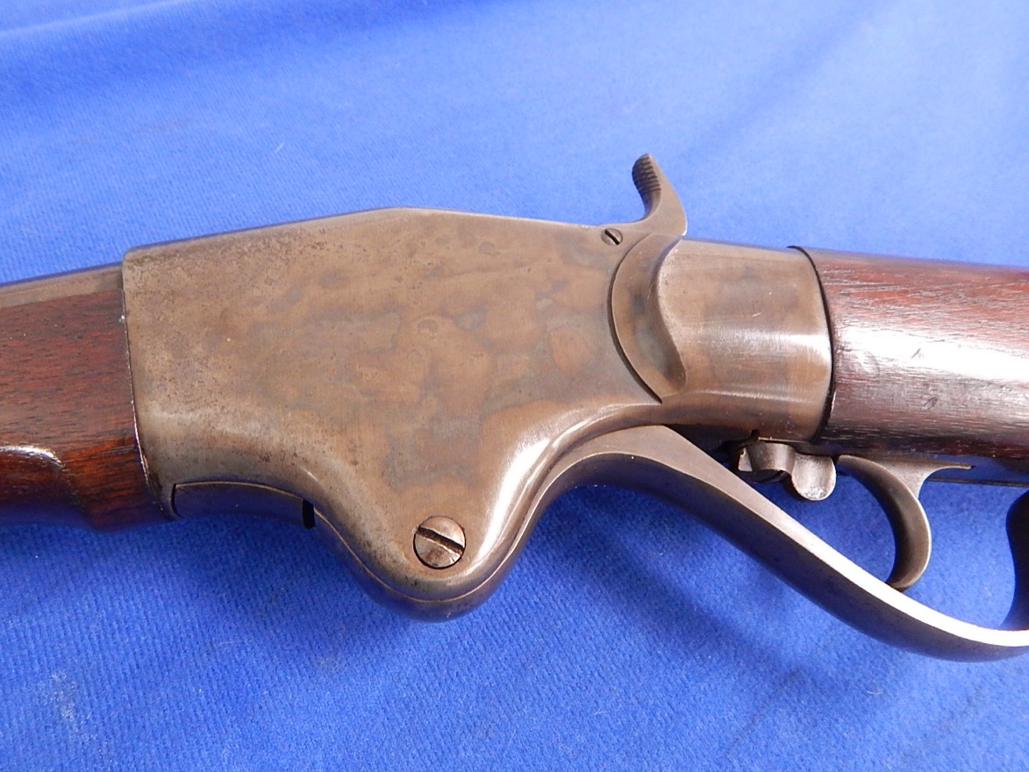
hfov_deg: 71.6
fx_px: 714
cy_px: 354
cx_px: 495
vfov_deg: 56.8
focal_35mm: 24
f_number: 3
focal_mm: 4
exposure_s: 1/13
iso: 400
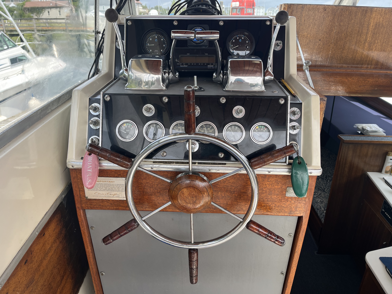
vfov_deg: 53.1
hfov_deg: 67.3
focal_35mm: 26
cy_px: 147
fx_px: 294
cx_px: 196
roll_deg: -0.3
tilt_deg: -23.5
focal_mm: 5.1
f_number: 1.6
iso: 50
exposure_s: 1/943
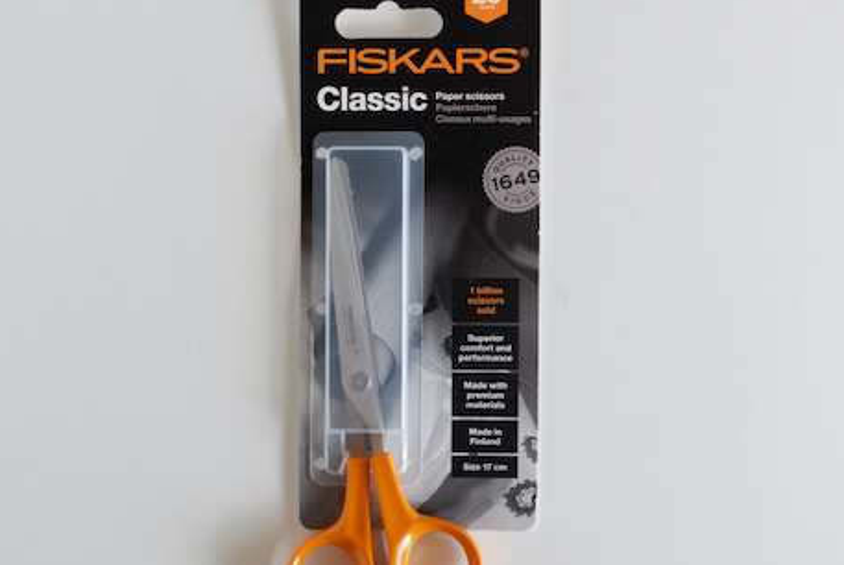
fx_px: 1972
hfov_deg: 24.2
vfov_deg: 16.3
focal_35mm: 84
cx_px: 423
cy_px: 292
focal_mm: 40.2
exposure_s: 1/56
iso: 200
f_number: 7.1
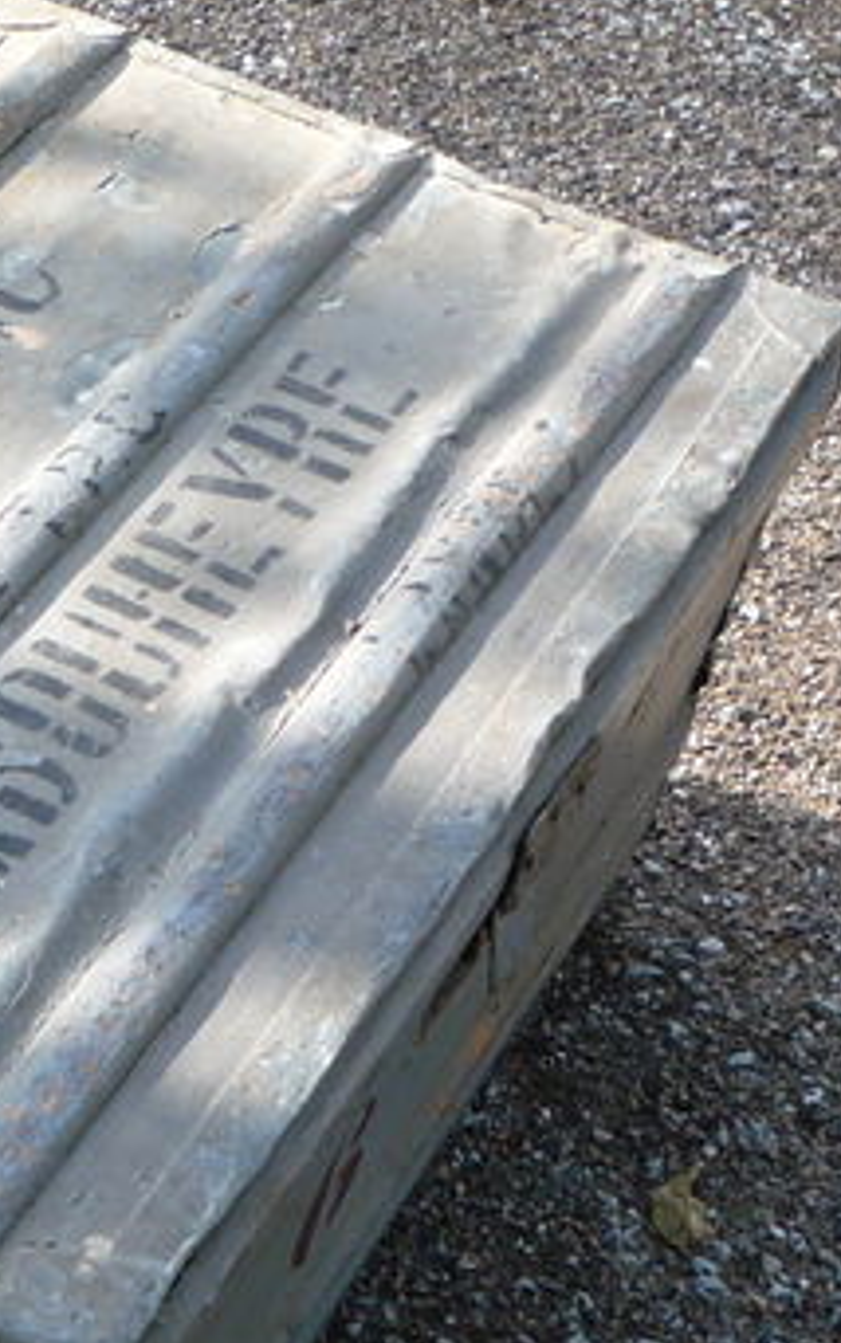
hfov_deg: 12.4
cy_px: 597
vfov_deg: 22.3
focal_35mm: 93
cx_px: -829
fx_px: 3408
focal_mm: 5.2
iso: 100
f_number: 4
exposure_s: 1/100
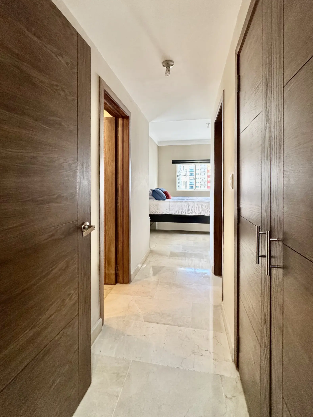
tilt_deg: -0.7
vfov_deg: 90.7
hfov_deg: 74.7
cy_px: 187
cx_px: 152
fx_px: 205
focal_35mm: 17
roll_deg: -0.3
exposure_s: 1/120
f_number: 2.2
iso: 320
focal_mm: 2.22
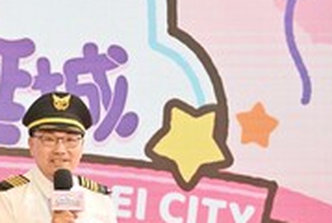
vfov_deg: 5.1
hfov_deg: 7.7
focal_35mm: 268
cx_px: 48
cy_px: 148
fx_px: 2476
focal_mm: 120
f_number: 4
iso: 800
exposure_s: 1/125
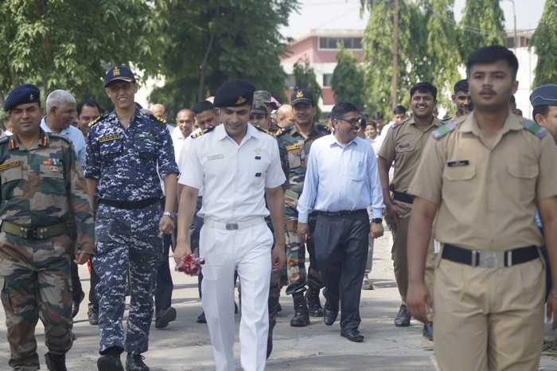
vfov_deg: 12.2
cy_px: 186
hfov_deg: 18.2
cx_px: 278
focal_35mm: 112
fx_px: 1740
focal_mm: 75
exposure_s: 1/250
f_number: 4.5
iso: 100
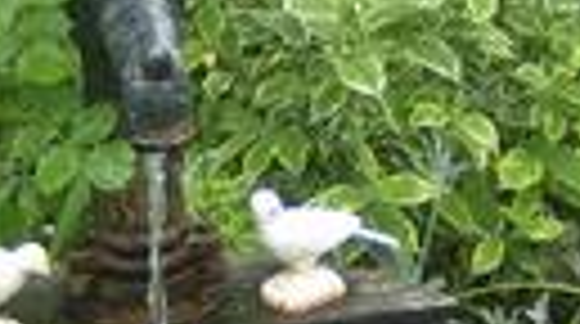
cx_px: 256
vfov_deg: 9.0
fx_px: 2057
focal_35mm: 134
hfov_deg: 16.0
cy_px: 90
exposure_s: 1/119
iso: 100
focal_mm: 6
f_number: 2.8
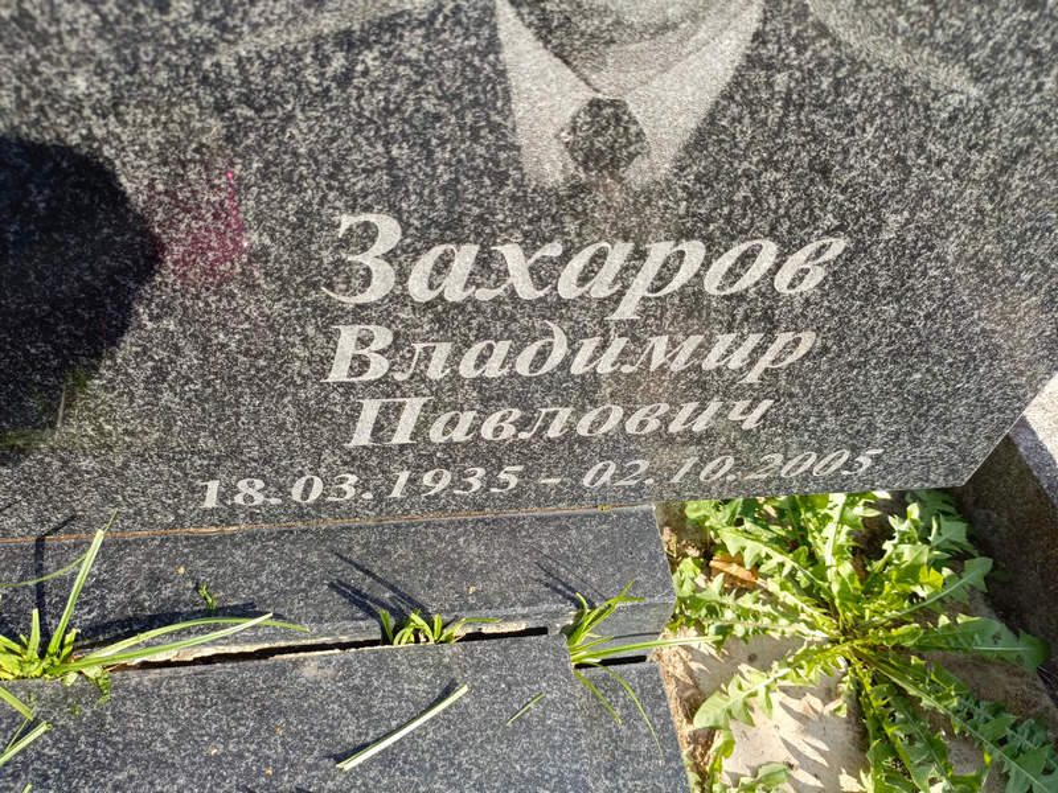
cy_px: 396
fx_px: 764
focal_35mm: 25
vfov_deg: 54.9
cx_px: 529
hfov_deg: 69.4
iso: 108
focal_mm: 4.76
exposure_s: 1/312
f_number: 1.69
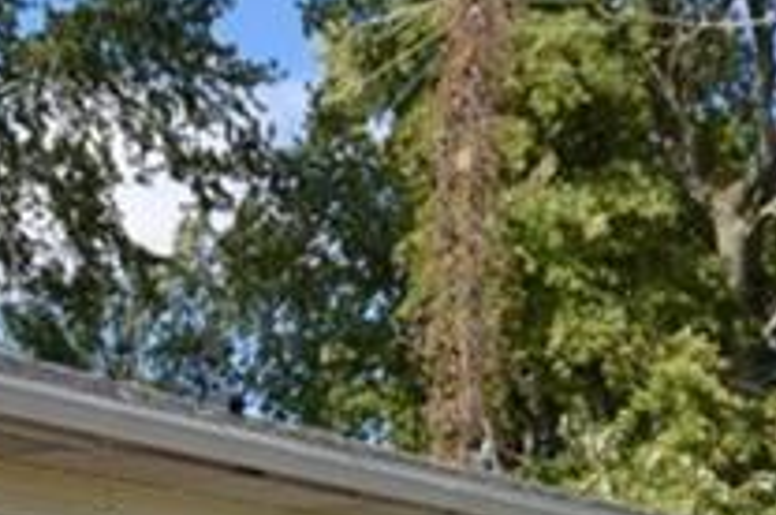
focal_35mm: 74
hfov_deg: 26.7
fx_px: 1593
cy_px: 819
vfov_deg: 16.4
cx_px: 123
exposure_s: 1/250
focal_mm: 10
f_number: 8
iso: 100
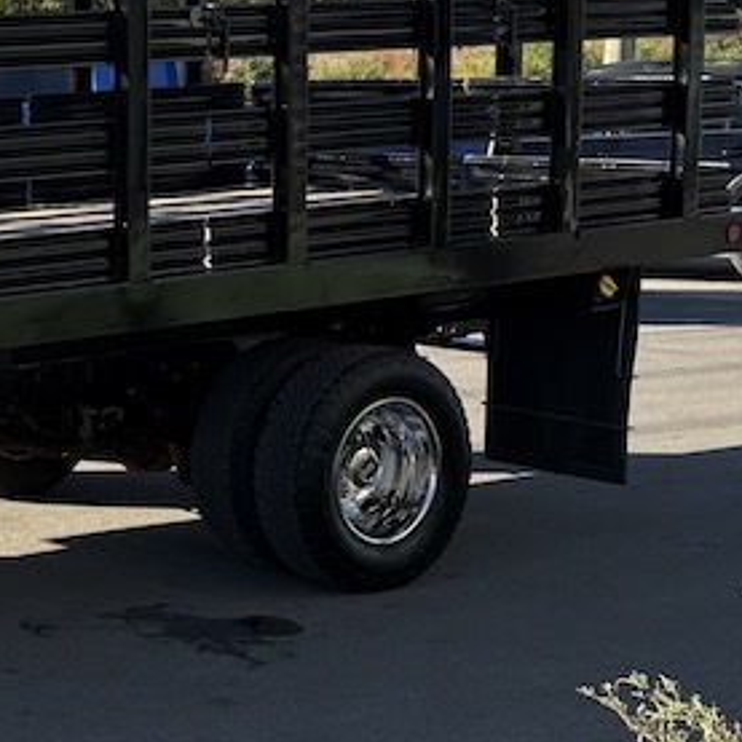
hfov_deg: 18.6
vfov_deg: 20.4
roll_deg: -0.2
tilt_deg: -5.8
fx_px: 2061
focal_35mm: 85
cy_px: 319
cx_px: -281
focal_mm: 5.96
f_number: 1.6
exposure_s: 1/1667
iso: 50
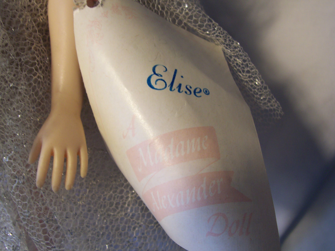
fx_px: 358
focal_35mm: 37
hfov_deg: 50.1
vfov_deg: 38.7
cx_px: 168
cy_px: 126
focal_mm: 5.6
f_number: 2.8
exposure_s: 1/45
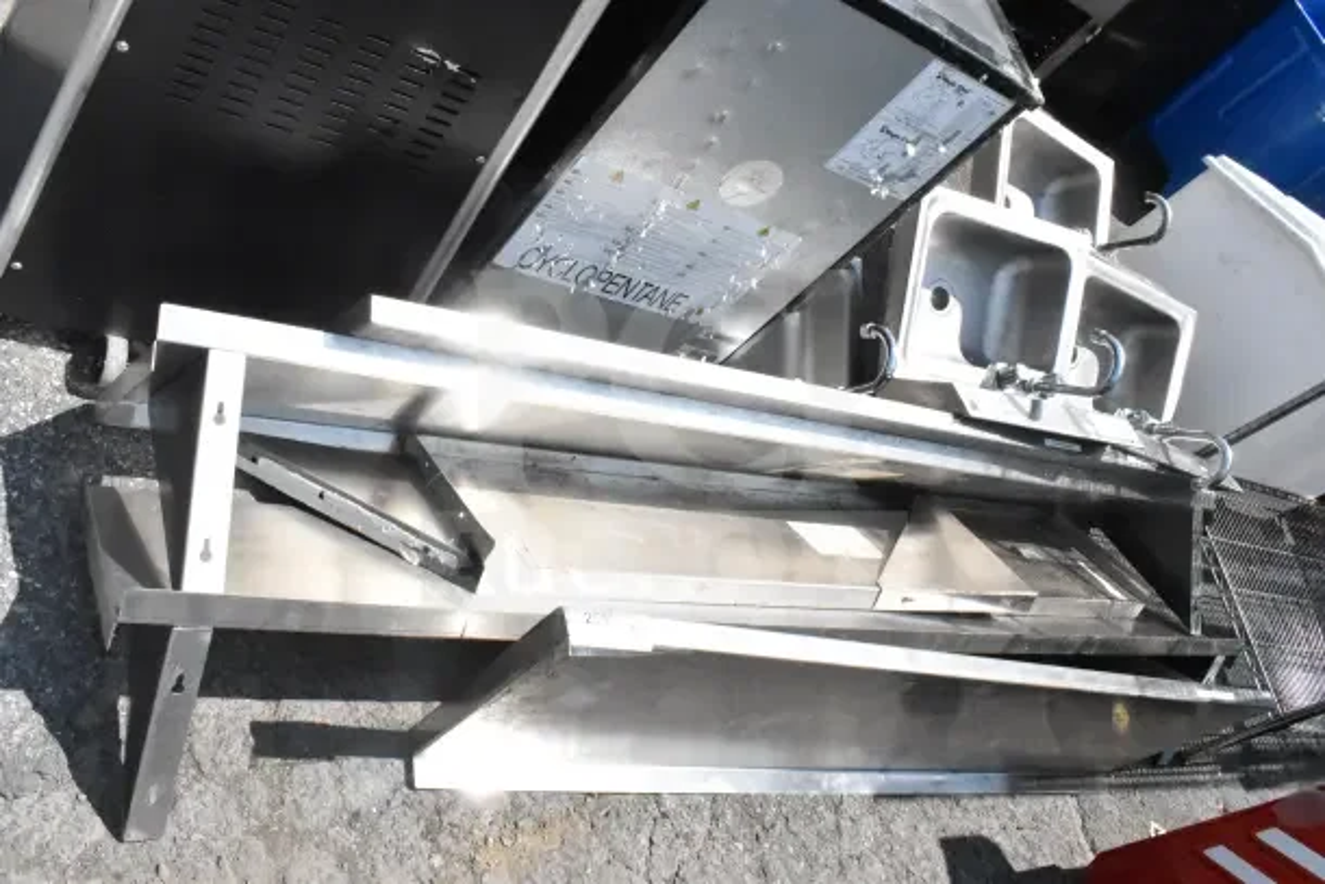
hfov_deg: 61.9
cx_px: 662
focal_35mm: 30
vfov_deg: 43.6
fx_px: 1104
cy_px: 442
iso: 6400
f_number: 22
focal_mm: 20
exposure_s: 1/2000
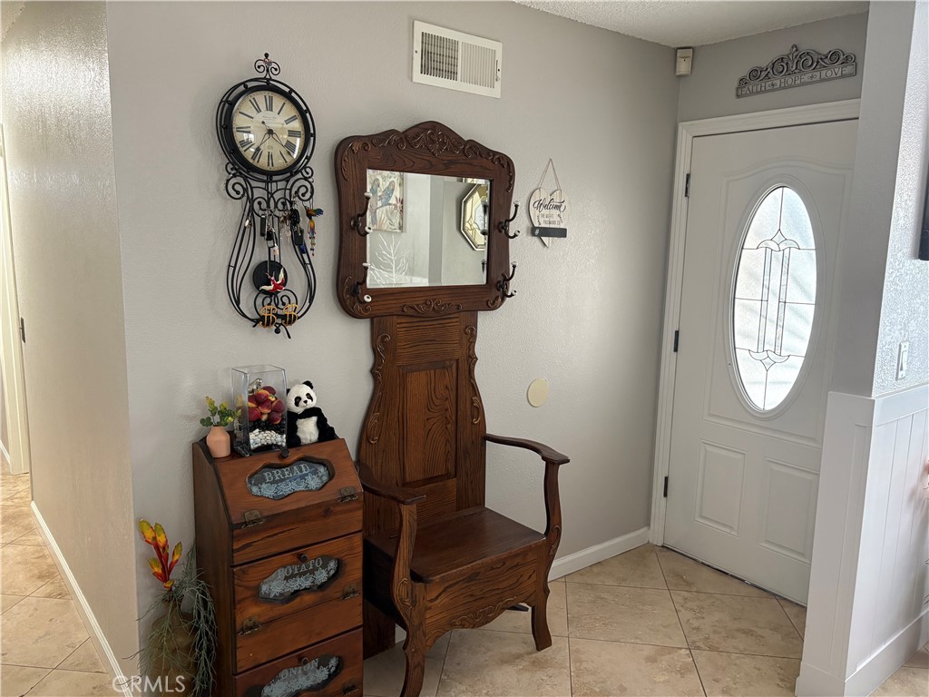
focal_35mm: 26
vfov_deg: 53.1
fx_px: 698
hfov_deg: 67.3
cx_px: 464
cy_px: 348
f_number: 1.6
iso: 250
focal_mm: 5.96
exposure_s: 1/60
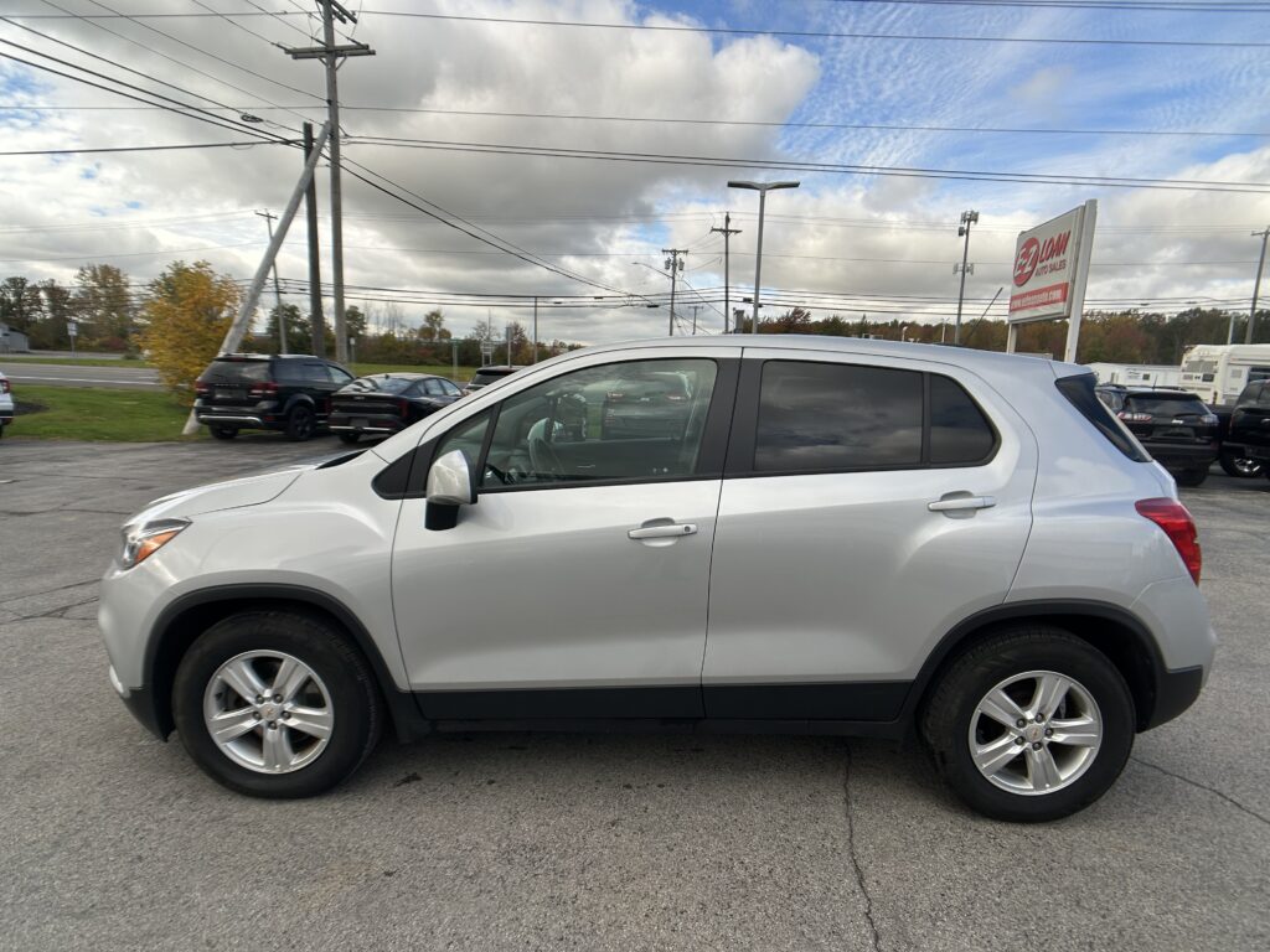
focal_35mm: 26
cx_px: 635
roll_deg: -1.9
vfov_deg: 53.1
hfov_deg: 67.3
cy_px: 476
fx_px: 954
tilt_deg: -9.6
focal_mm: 5.7
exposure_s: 1/2632
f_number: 1.5
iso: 50
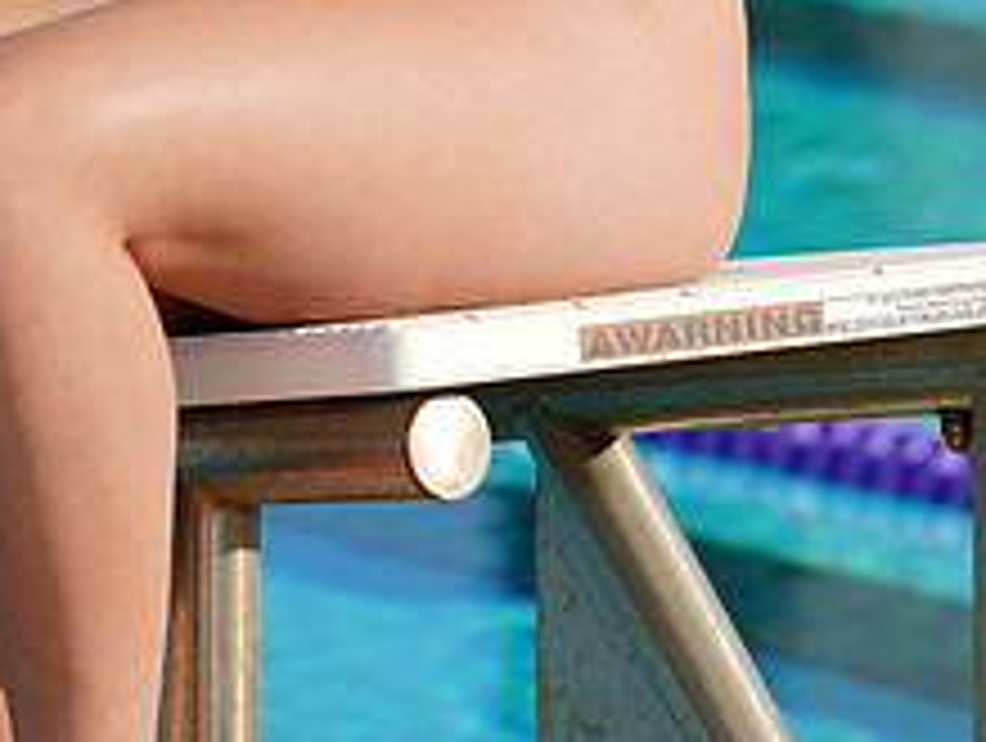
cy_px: -459
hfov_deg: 3.5
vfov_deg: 2.6
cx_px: 353
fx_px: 16034
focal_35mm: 562
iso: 50
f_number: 8
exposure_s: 1/200
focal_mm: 221
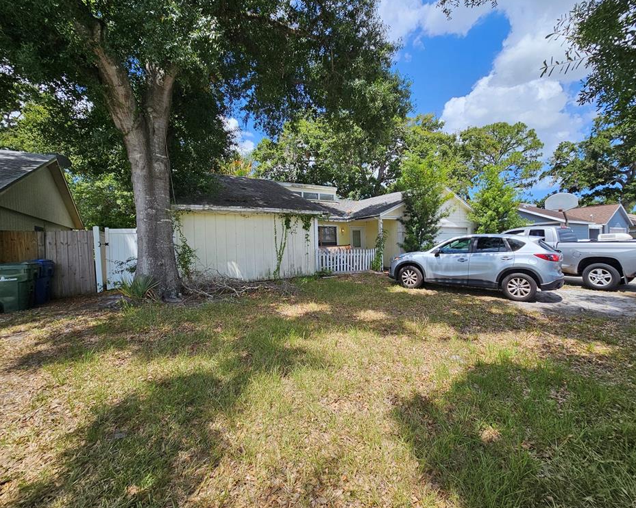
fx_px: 263
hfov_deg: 100.7
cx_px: 328
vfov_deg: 87.9
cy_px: 249
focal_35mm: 14
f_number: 2.2
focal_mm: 2.2
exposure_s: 1/1533
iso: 50
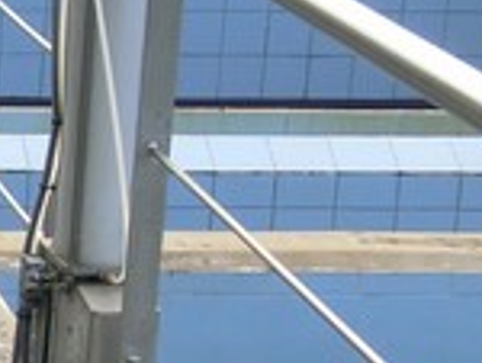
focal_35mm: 224
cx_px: -553
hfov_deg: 8.3
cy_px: 324
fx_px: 3124
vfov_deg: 6.6
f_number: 4
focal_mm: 7.38
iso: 80
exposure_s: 1/160
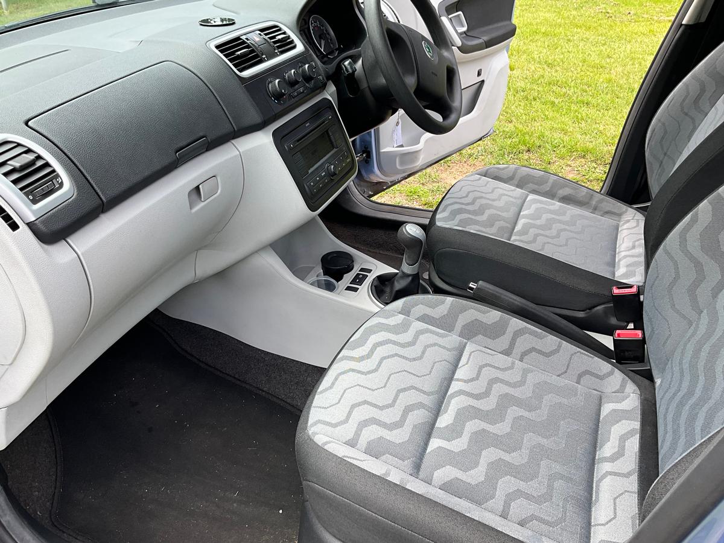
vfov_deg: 48.2
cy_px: 272
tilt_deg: -32.3
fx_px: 607
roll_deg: -2.8
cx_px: 362
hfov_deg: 61.7
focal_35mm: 29
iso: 20
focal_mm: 3
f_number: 1.8
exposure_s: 1/212
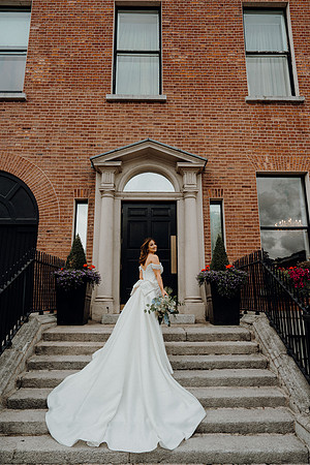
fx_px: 310
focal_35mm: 24
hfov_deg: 53.1
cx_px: 155
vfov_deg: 73.7
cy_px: 232
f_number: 3.5
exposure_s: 1/250
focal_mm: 24
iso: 125
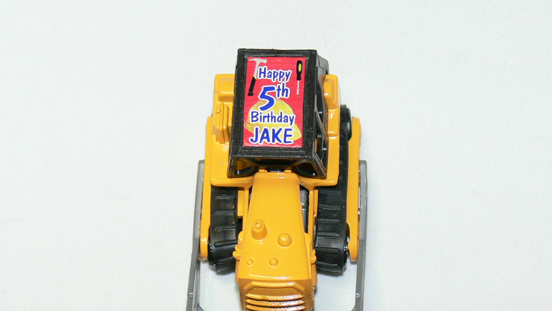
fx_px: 2034
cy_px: 171
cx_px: 276
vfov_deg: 8.7
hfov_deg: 15.5
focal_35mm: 139
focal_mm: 17
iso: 100
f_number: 3.2
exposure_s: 1/30
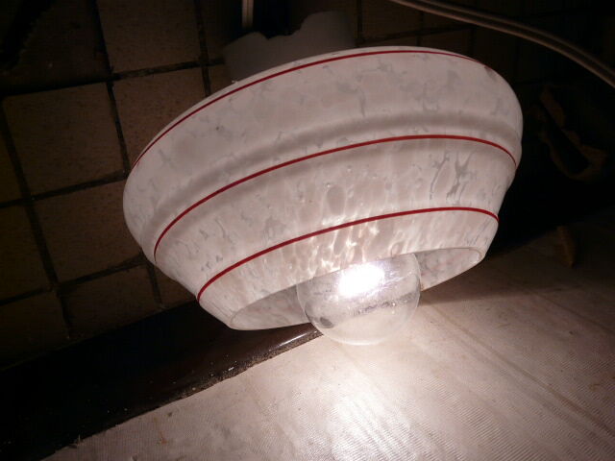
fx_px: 497
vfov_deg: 49.7
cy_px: 230
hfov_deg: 63.4
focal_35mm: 28
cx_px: 308
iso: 100
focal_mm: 4.6
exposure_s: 1/200
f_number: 4
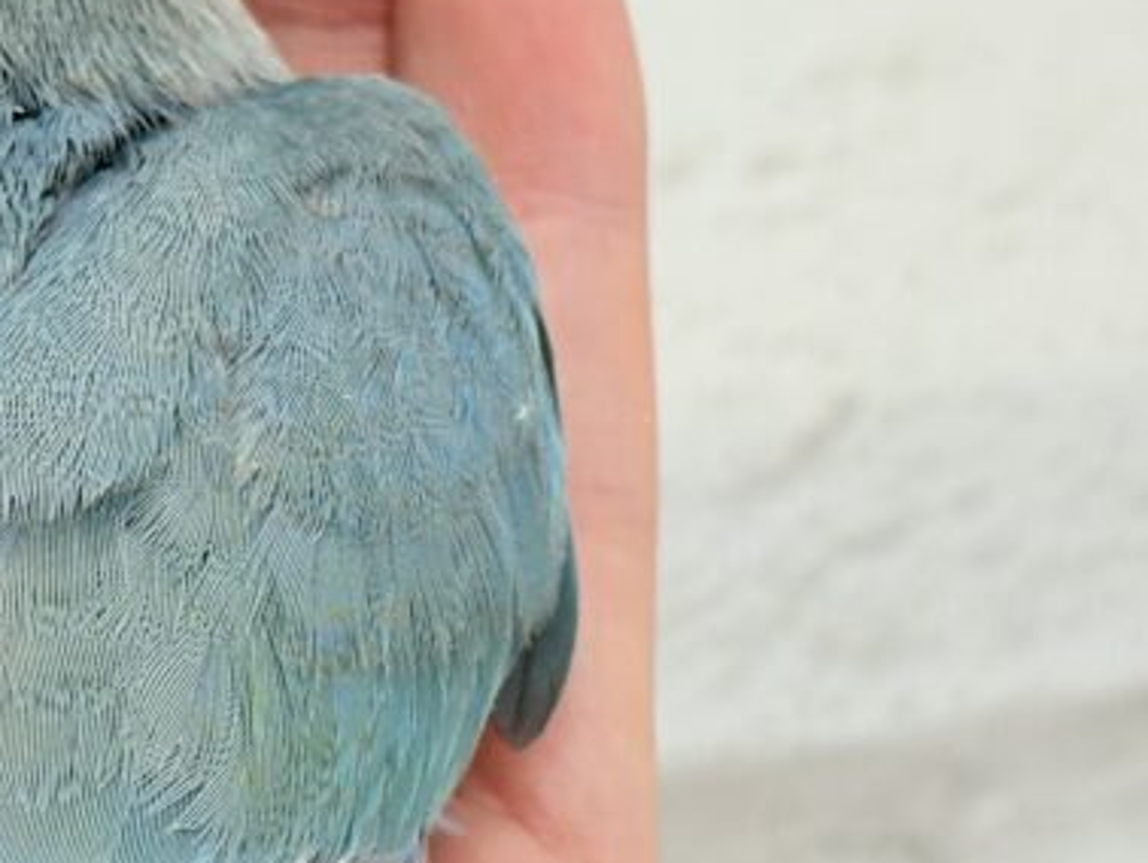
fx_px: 5476
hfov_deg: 11.9
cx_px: 304
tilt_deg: -21.0
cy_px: 550
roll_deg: +3.7
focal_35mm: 165
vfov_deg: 9.0
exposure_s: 1/100
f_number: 1.6
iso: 100
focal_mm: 5.96
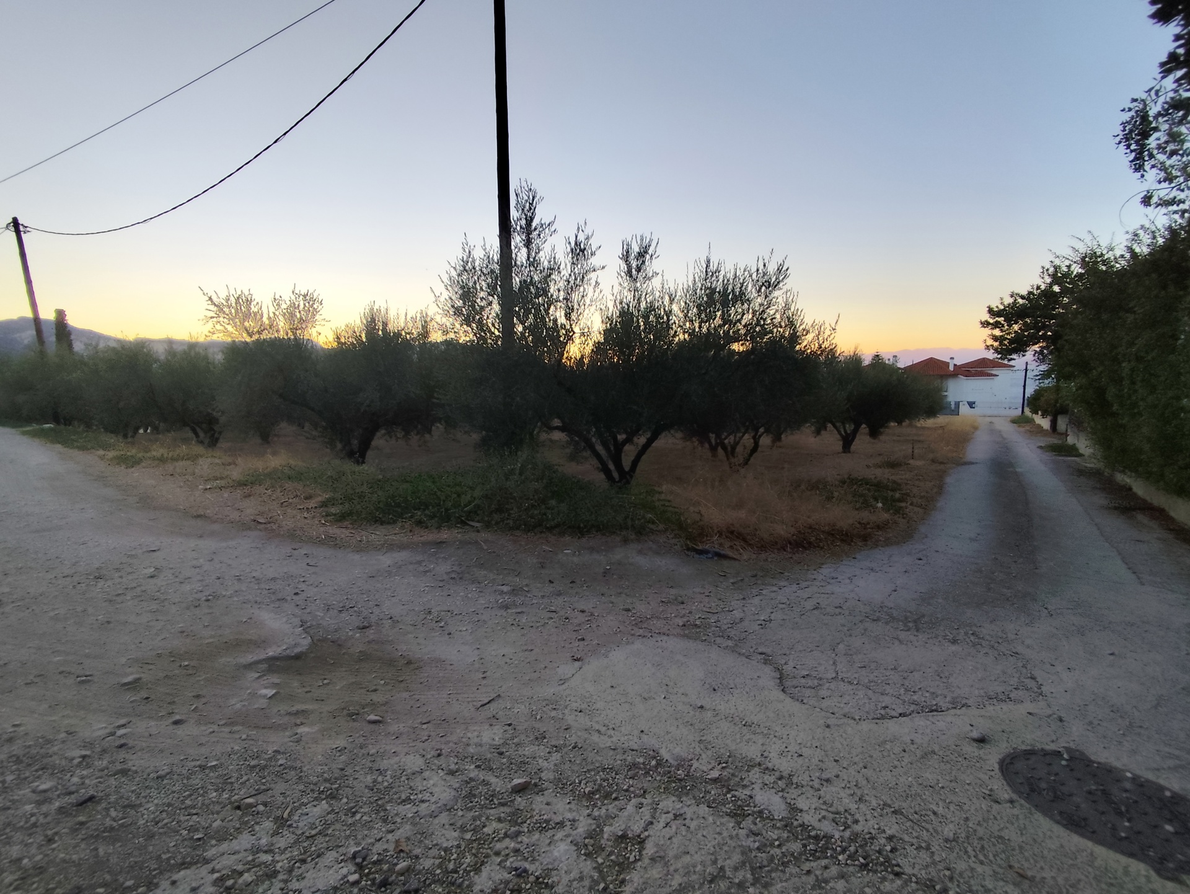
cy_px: 447
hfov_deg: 94.5
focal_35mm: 16
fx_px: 550
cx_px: 595
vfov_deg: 78.2
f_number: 2.2
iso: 50
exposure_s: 1/405
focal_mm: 1.65
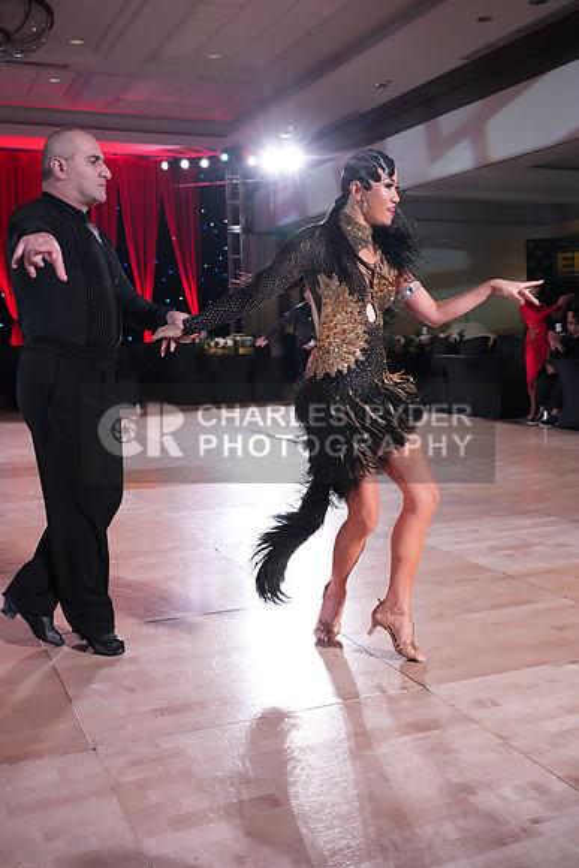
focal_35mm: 36
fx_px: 868
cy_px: 434
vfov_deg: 53.1
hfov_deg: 36.9
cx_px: 290
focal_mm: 36
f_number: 5.6
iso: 8000
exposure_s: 1/400
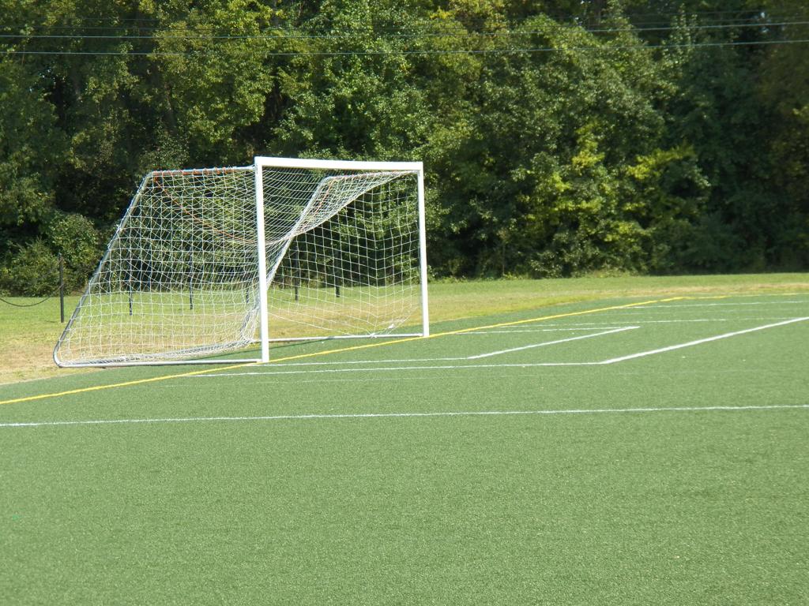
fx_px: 3295
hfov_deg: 14.0
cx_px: 404
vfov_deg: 10.5
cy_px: 303
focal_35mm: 141
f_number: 4
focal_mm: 25.4
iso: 125
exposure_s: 1/800
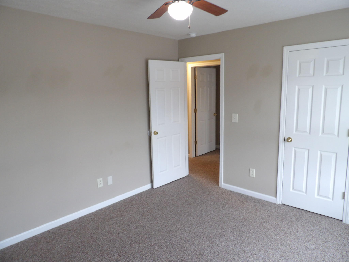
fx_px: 242
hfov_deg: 71.6
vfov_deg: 56.8
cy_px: 131
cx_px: 174
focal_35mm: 24
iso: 200
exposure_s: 1/24
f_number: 3.2
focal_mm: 4.3
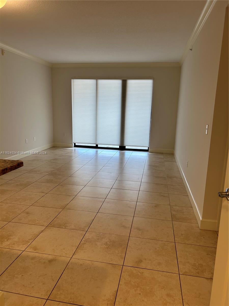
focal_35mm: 26
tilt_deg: -9.8
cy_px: 153
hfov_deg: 53.1
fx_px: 229
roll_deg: -2.7
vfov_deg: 67.3
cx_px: 114
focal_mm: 5.7
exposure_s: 1/120
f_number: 1.5
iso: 50
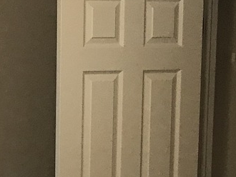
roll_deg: +1.9
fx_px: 832
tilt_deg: -9.8
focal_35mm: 122
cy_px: 253
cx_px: -94
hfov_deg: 15.2
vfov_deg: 11.7
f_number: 1.8
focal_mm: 3.99
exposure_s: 1/30
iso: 40
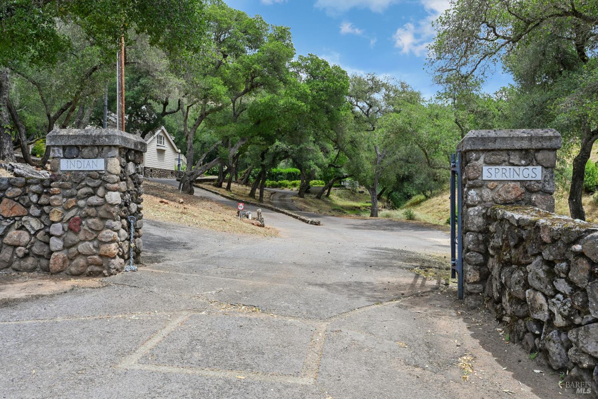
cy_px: 200
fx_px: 465
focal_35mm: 28
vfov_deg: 46.4
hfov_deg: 65.5
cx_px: 299
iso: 800
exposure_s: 1/500
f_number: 11
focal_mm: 28
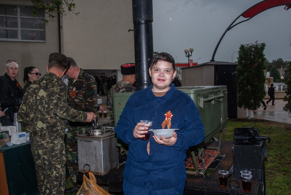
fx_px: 314
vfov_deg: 34.4
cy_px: 104
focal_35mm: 39
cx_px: 133
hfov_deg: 49.7
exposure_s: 1/160
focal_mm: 35
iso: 500
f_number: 13
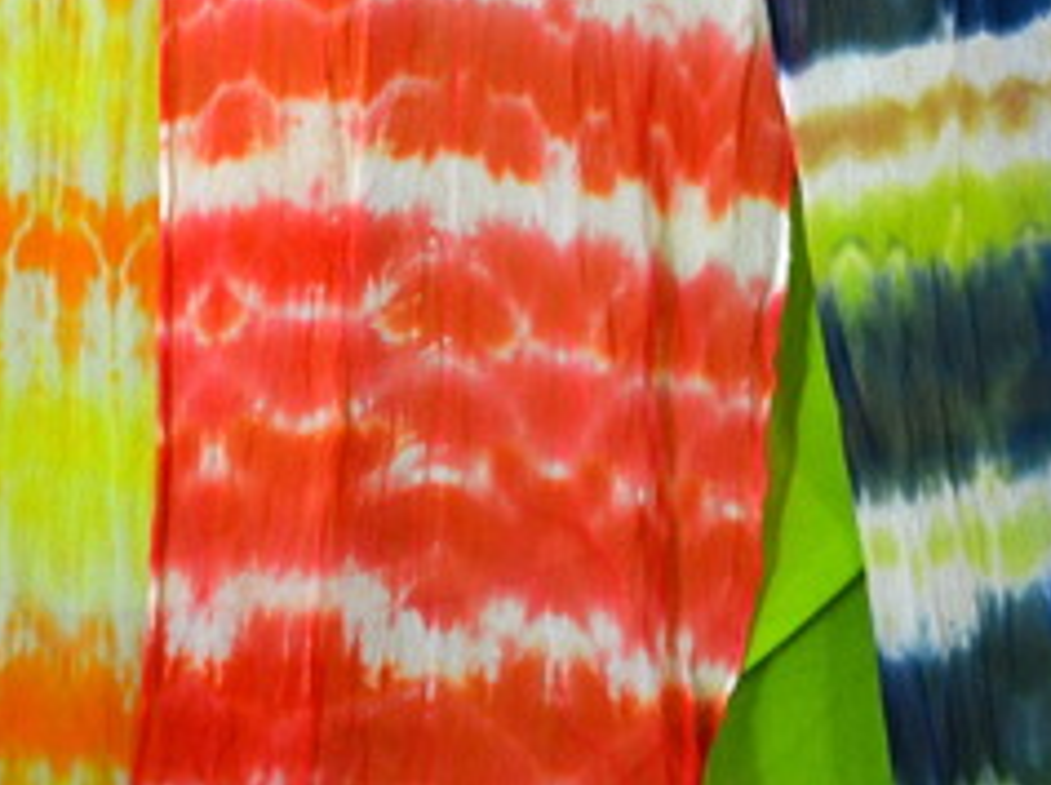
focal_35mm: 79
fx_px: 2395
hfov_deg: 24.7
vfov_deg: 18.5
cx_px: 373
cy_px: 239
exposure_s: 1/30
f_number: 4
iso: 640
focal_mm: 24
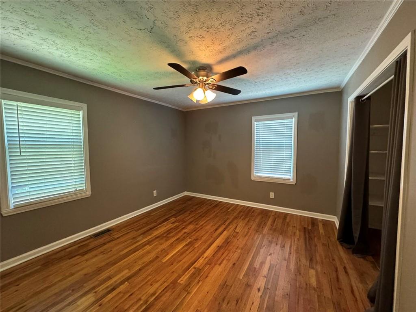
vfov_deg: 85.7
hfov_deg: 102.1
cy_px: 156
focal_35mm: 14
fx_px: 168
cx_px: 208
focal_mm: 2.22
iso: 800
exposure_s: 1/60
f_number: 2.2
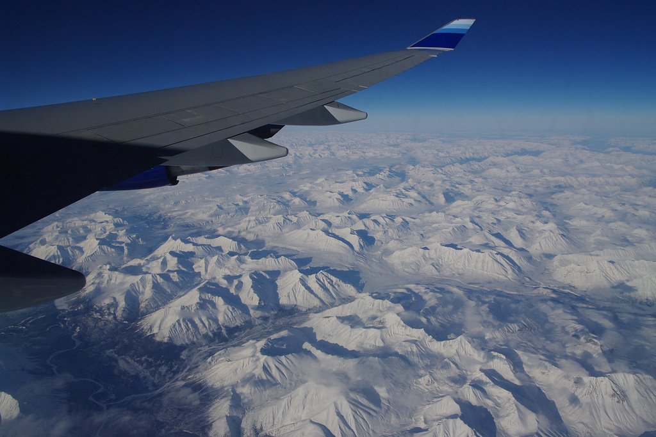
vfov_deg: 50.4
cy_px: 218
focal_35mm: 26
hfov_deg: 70.4
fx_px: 465
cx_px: 328
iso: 200
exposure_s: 1/640
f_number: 11
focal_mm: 17
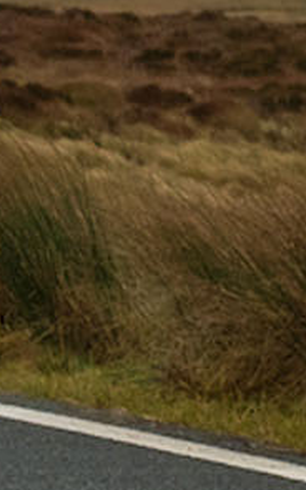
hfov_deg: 1.8
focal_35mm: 678
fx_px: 9060
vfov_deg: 3.1
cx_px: 2130
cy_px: 143
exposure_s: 1/60
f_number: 10
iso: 400
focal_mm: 56
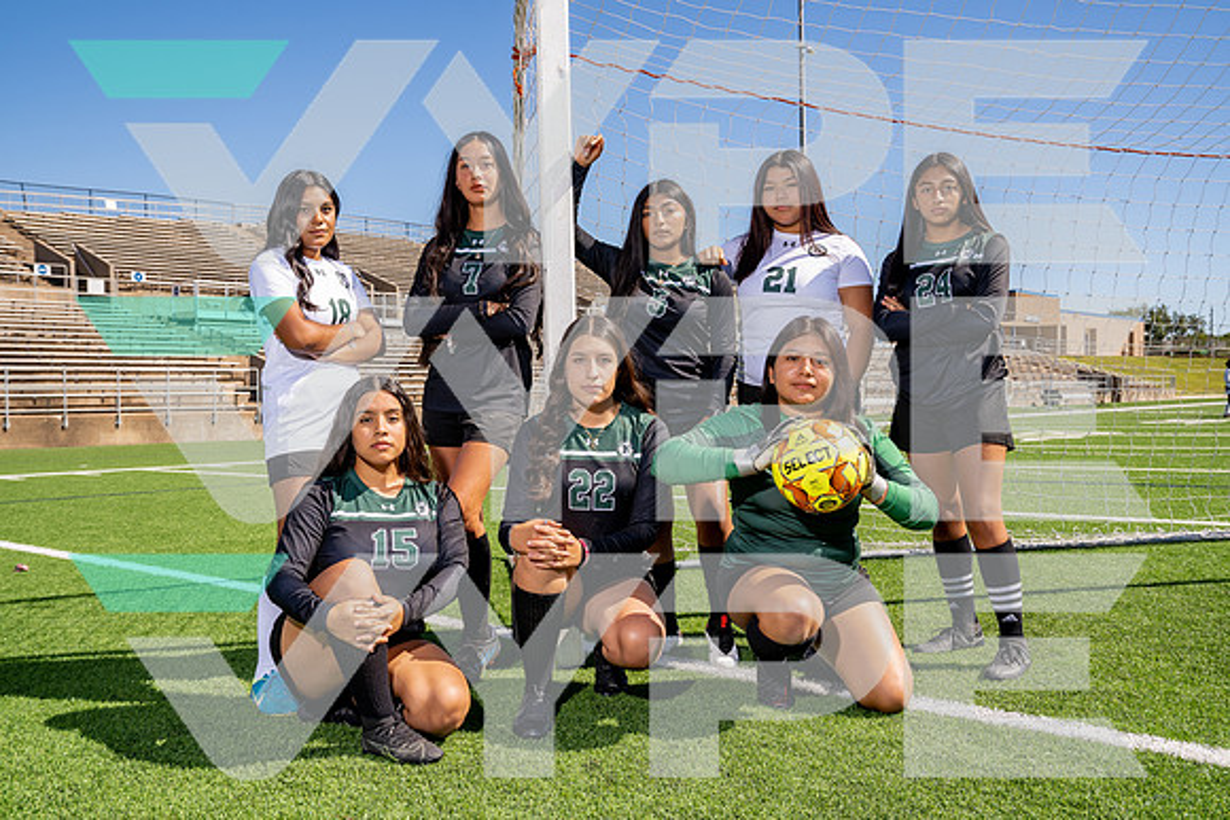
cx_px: 615
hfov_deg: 57.2
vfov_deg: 40.0
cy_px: 410
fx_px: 1128
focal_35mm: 33
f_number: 8
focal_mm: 33
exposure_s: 1/250
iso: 100
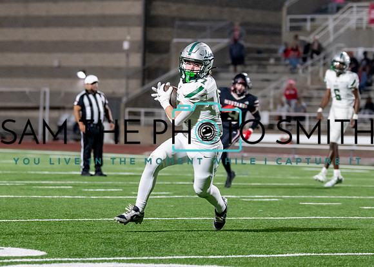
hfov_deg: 8.7
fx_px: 2452
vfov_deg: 6.2
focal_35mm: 231
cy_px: 80
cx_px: 192
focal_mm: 114
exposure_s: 1/1250
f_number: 2.8
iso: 3200
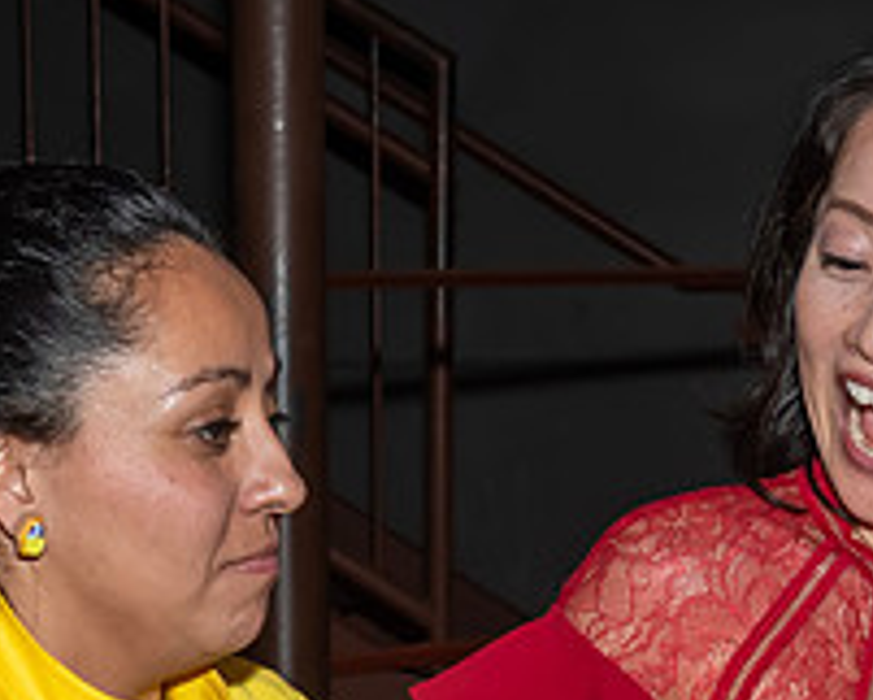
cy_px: 695
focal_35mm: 181
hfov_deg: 10.7
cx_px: 567
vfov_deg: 8.5
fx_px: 4679
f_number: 6.3
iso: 400
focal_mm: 31
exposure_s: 1/250
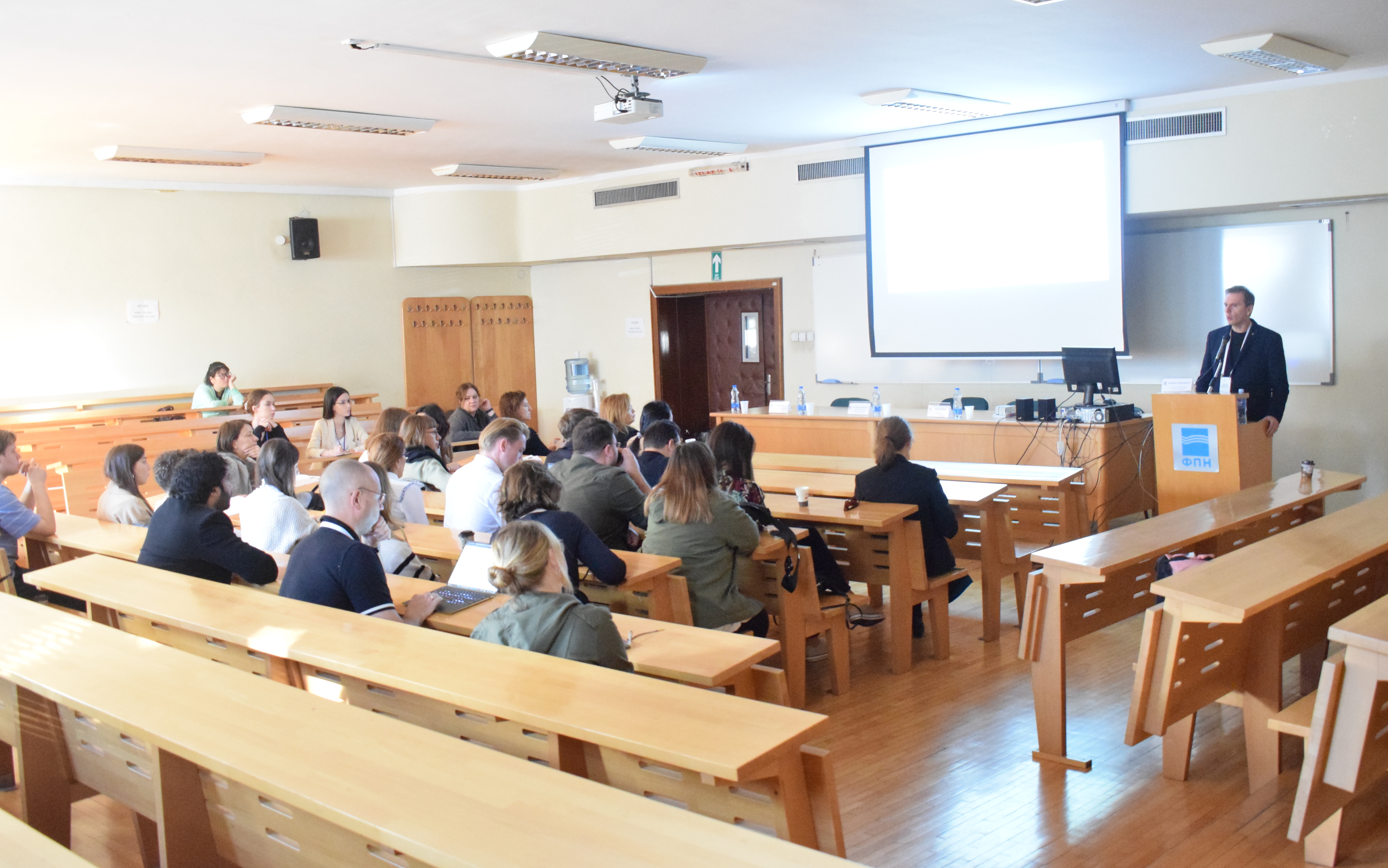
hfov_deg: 52.7
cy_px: 416
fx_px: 1400
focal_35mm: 37
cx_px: 698
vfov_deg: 34.4
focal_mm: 24
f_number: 5.6
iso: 6400
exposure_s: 1/25
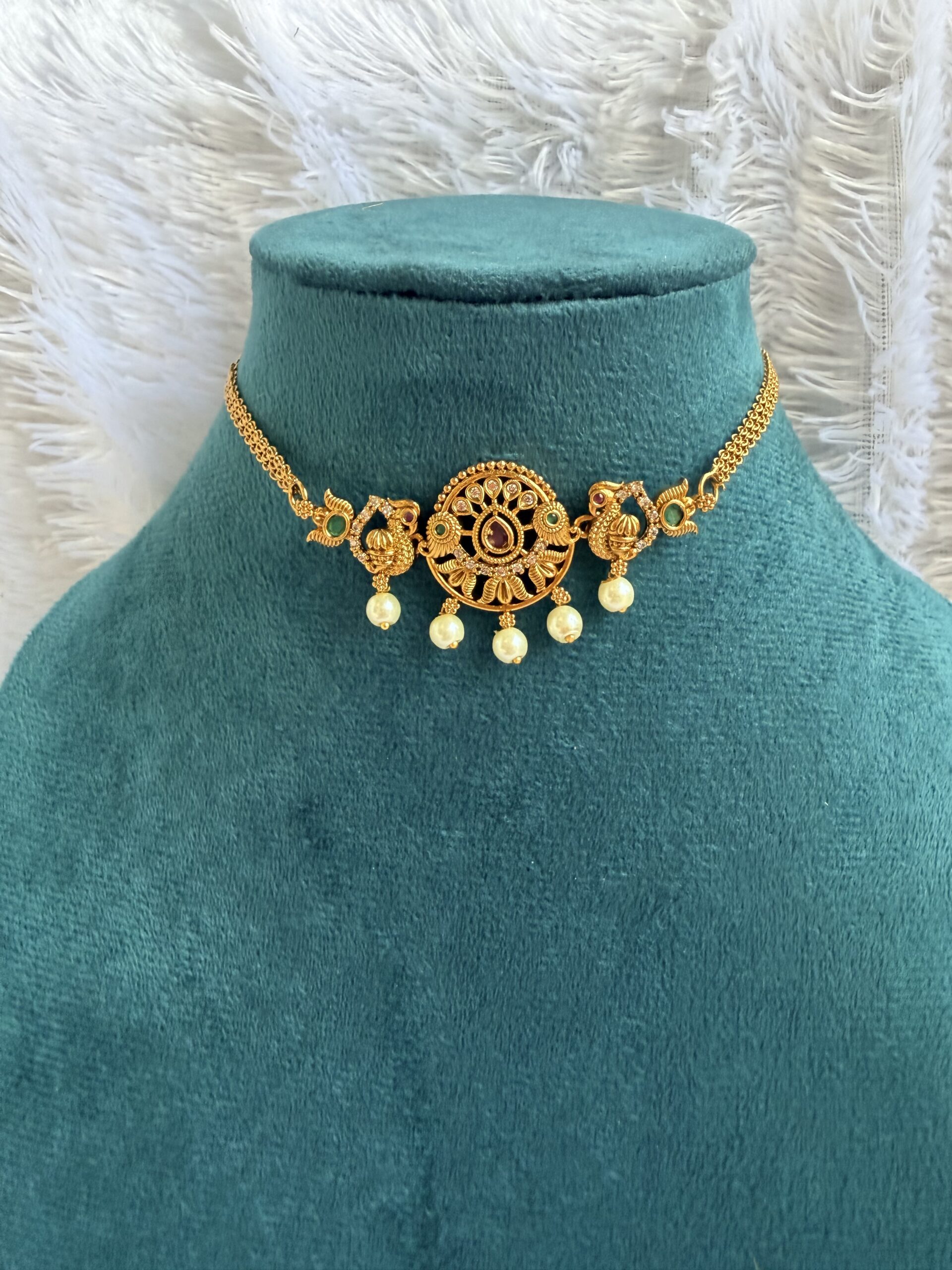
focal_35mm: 24
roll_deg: +2.2
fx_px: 880
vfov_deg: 71.6
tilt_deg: -13.9
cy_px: 635
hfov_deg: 56.8
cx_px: 476
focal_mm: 2.22
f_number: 2.2
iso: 320
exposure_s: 1/86
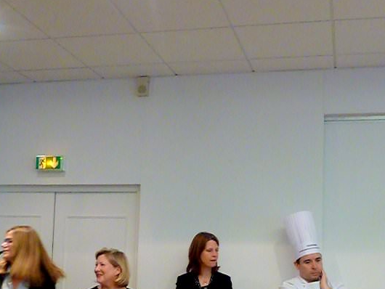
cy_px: 218
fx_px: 623
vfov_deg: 25.8
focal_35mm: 56
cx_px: 199
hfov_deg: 34.3
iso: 800
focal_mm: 4.7
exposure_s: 1/15
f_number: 3.4
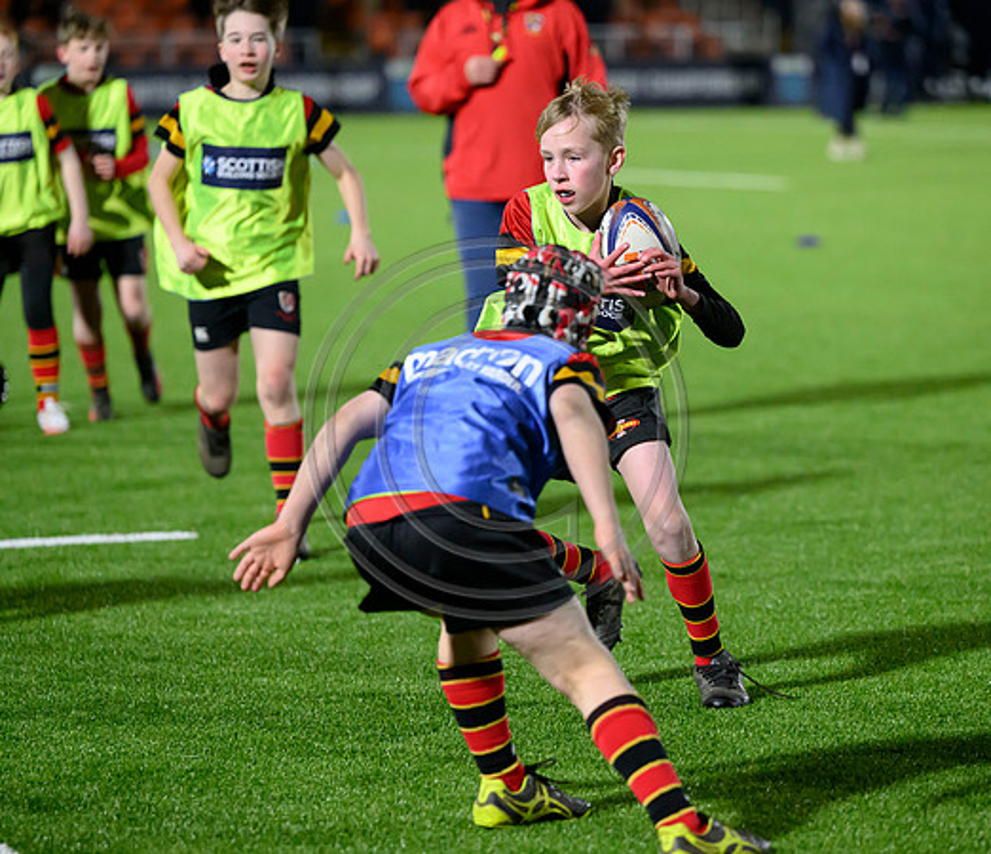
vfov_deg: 8.6
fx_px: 5666
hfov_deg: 10.0
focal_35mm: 187
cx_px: 645
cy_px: 424
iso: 6400
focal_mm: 155
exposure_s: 1/1600
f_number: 3.2
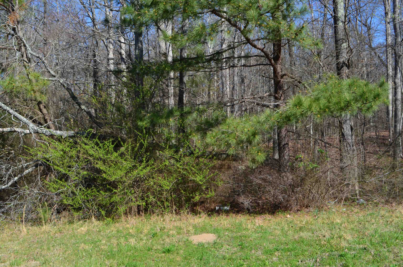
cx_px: 202
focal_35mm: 42
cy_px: 134
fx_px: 469
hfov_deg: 46.5
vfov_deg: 31.7
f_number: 11
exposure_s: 1/125
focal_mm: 28
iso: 180
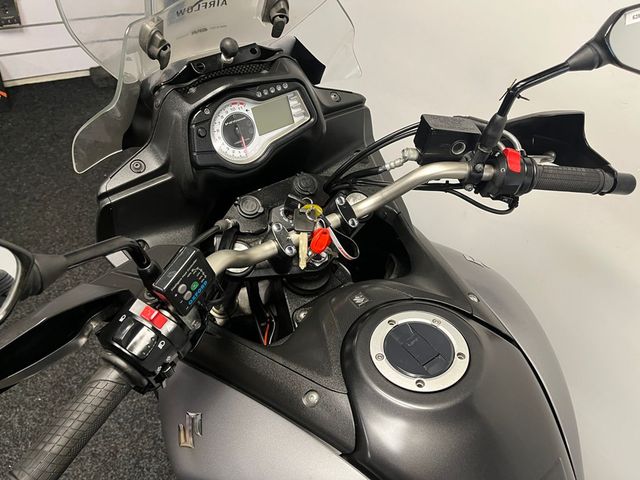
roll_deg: -8.1
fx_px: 481
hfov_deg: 67.3
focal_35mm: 26
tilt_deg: -41.7
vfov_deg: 53.1
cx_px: 320
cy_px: 240
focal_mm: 5.1
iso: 160
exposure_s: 1/50
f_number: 1.6
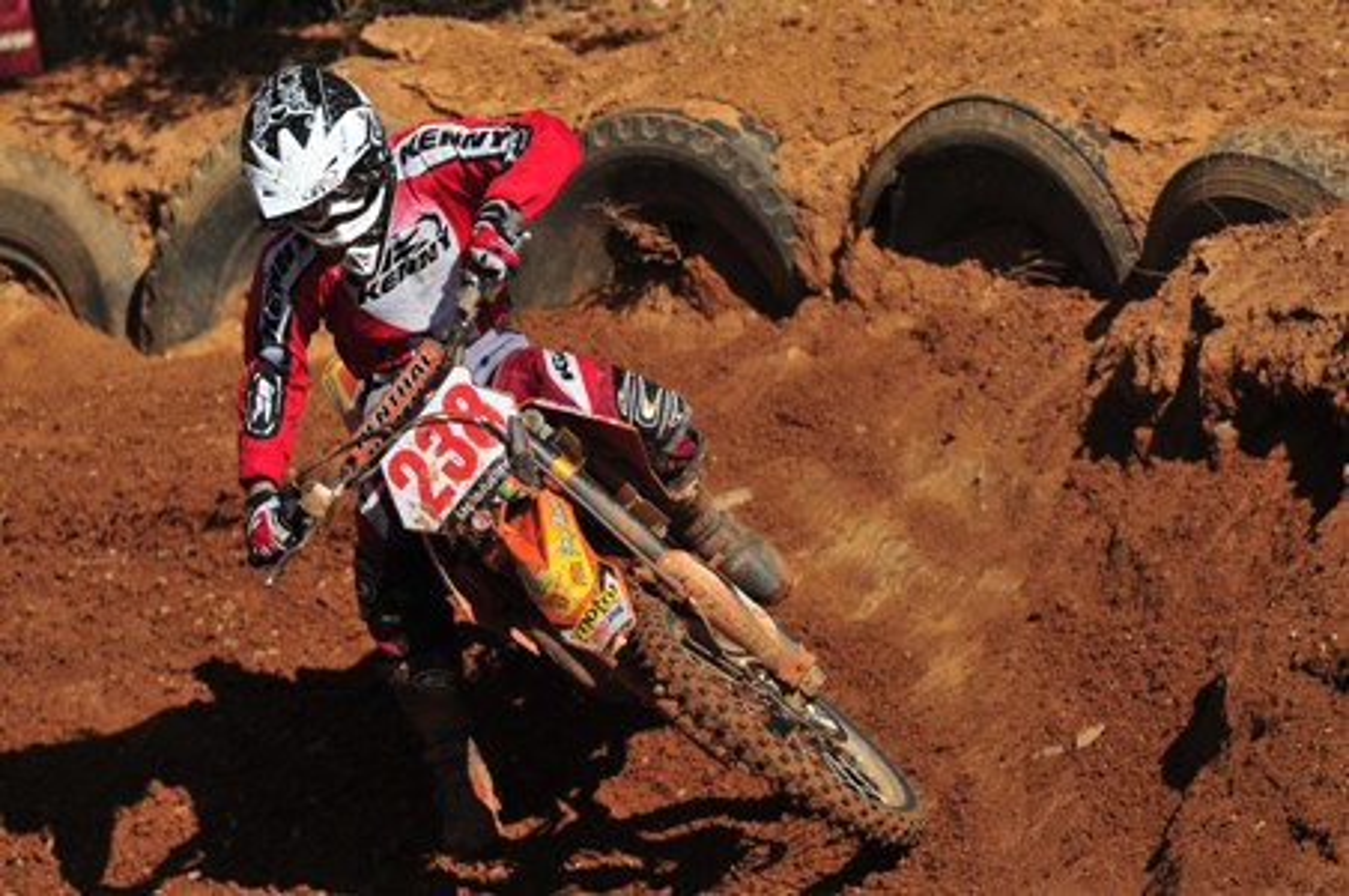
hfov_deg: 9.2
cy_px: 448
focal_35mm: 225
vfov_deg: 6.1
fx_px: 8419
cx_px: 674
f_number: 3.5
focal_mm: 150
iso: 400
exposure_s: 1/6400
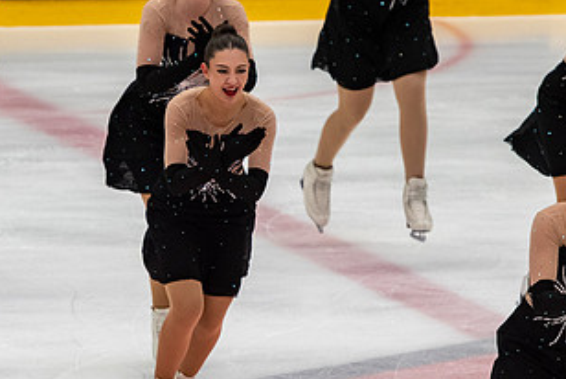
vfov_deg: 2.7
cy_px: 205
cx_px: 219
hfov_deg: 4.1
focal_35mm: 508
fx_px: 7994
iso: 1000
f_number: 4
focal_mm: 180
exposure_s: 1/500
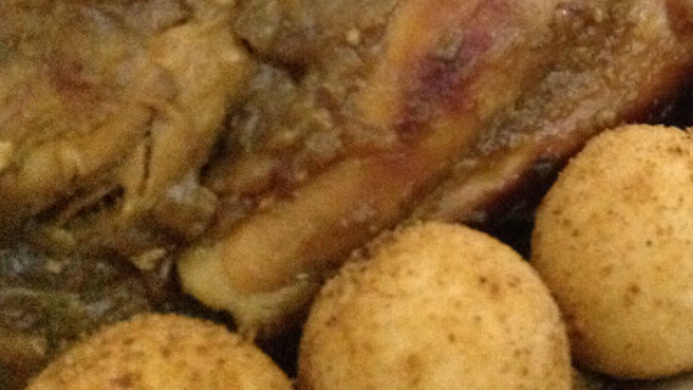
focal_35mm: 75
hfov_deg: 26.8
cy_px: 4
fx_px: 1379
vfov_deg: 15.8
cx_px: 677
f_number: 2.4
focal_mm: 4.28
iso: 800
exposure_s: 1/17
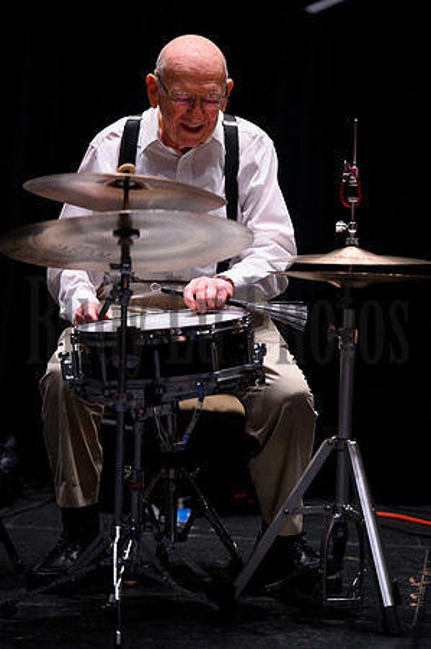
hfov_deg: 10.5
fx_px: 2340
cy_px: 324
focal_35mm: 130
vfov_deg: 15.8
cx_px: 216
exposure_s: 1/640
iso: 3200
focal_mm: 130
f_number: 2.8
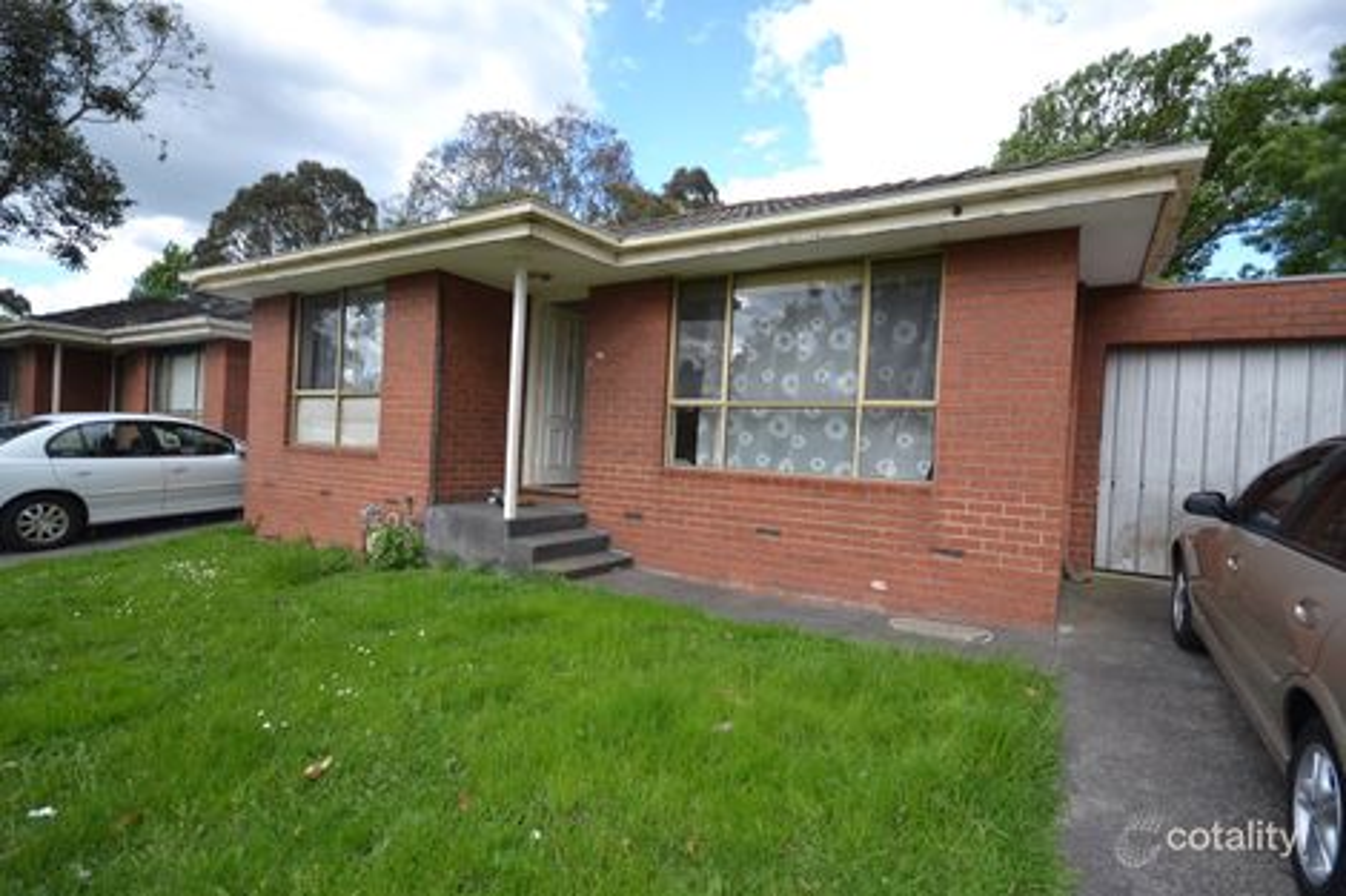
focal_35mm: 17
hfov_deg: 92.5
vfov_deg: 69.6
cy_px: 448
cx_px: 673
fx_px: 645
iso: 100
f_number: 5.6
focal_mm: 11.5
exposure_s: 1/160
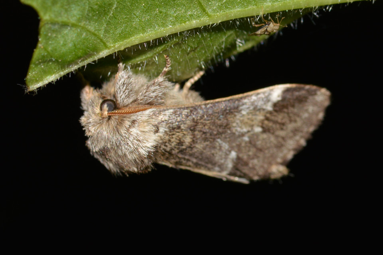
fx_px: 1596
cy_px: 128
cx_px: 192
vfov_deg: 9.1
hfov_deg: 13.7
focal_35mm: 150
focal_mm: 100
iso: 100
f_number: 18
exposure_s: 1/200
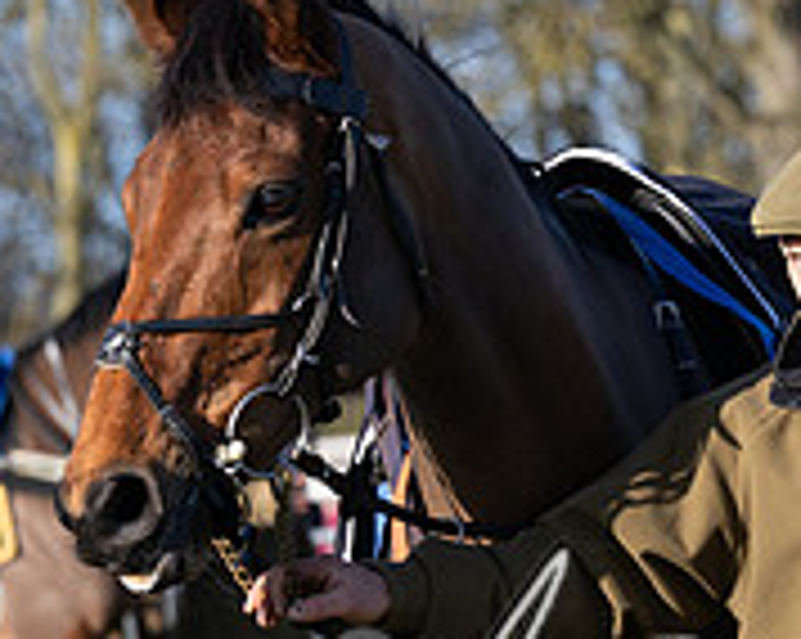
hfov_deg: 4.2
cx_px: 567
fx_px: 10893
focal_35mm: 460
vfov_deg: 3.4
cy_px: 565
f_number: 5
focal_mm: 150
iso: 400
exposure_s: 1/1250
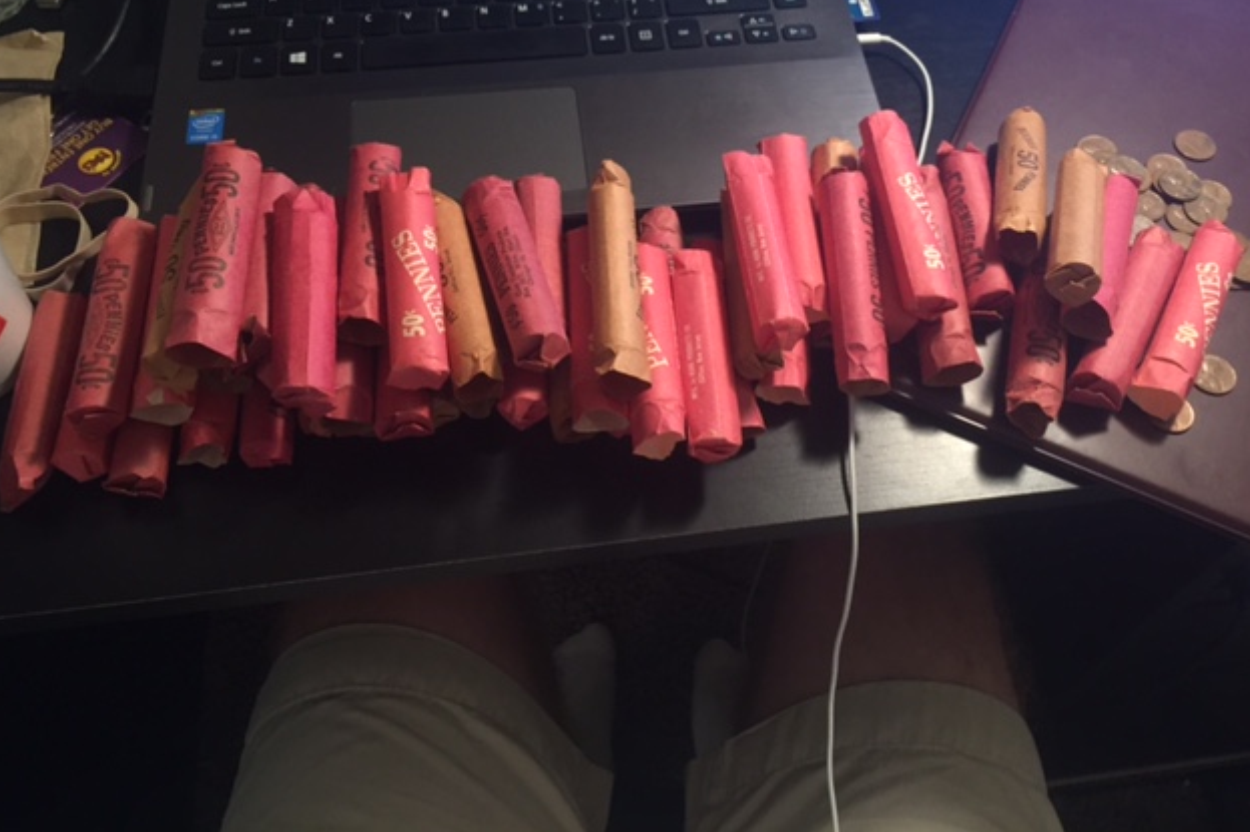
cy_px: 353
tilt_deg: -58.9
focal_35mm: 31
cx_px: 614
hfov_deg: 60.3
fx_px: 1076
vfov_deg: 42.2
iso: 125
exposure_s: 1/30
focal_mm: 4.15
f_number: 2.2
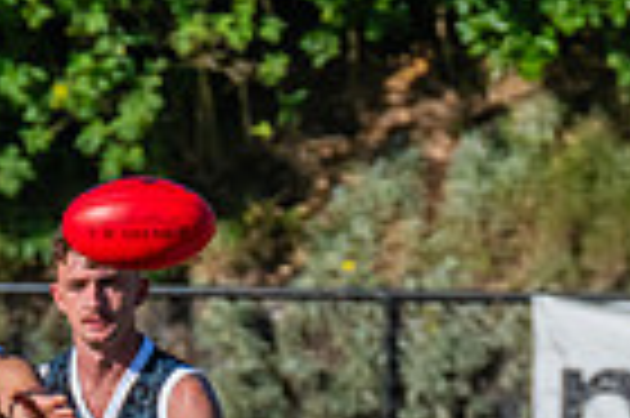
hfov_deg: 0.9
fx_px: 40587
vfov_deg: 0.6
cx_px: 586
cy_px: 611
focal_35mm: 2322
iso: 1600
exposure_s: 1/1600
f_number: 14
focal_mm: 550
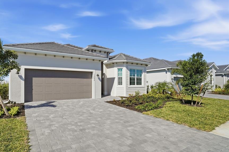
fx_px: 121
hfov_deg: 86.0
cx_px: 93
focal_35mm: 19
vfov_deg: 64.4
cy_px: 83
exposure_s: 1/8000
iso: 1600
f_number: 8
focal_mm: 16
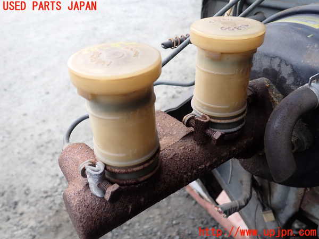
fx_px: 276
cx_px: 160
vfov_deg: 46.8
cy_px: 120
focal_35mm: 30
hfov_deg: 60.0
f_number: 2.3
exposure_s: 1/160
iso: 100
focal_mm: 5.4
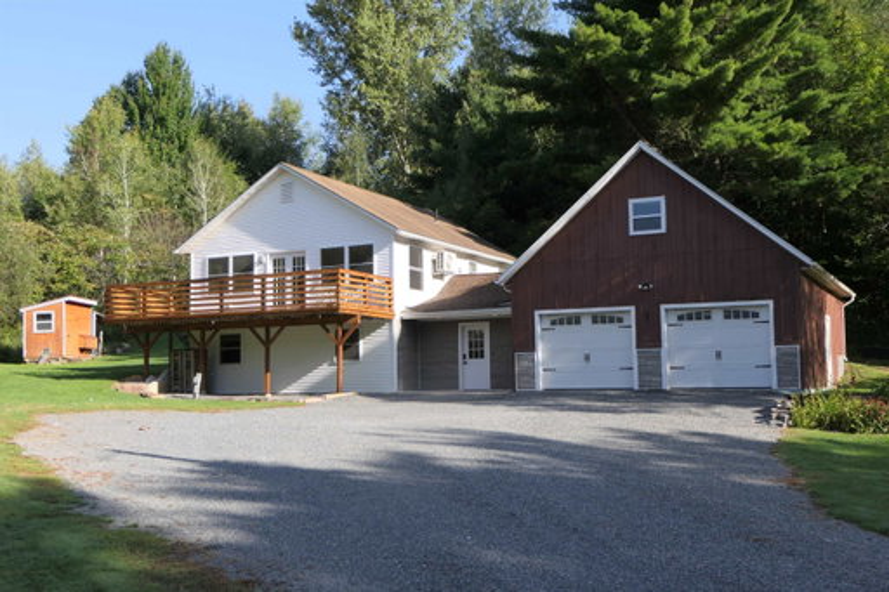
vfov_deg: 33.4
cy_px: 296
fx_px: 987
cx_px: 444
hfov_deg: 48.5
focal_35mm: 40
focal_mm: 14.6
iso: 125
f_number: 3.4
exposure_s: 1/640
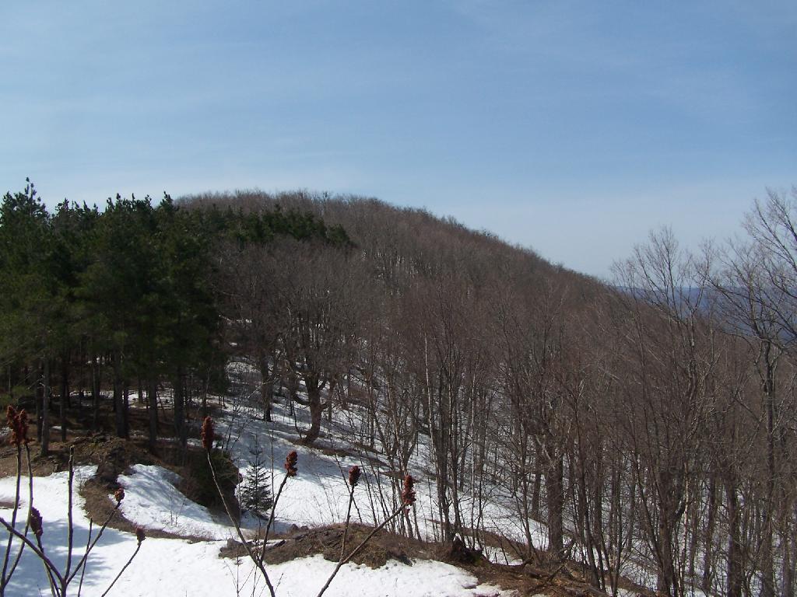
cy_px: 298
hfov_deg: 49.0
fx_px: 875
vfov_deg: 37.7
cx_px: 398
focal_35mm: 38
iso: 80
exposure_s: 1/640
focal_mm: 6.3
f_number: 5.6
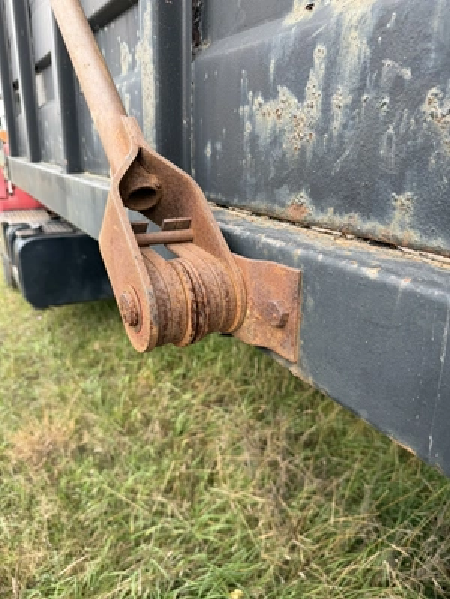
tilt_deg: -21.5
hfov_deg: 56.8
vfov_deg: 71.6
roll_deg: -0.8
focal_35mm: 24
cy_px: 300
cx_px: 225
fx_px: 416
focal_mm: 6.76
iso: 64
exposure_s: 1/286
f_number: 1.78
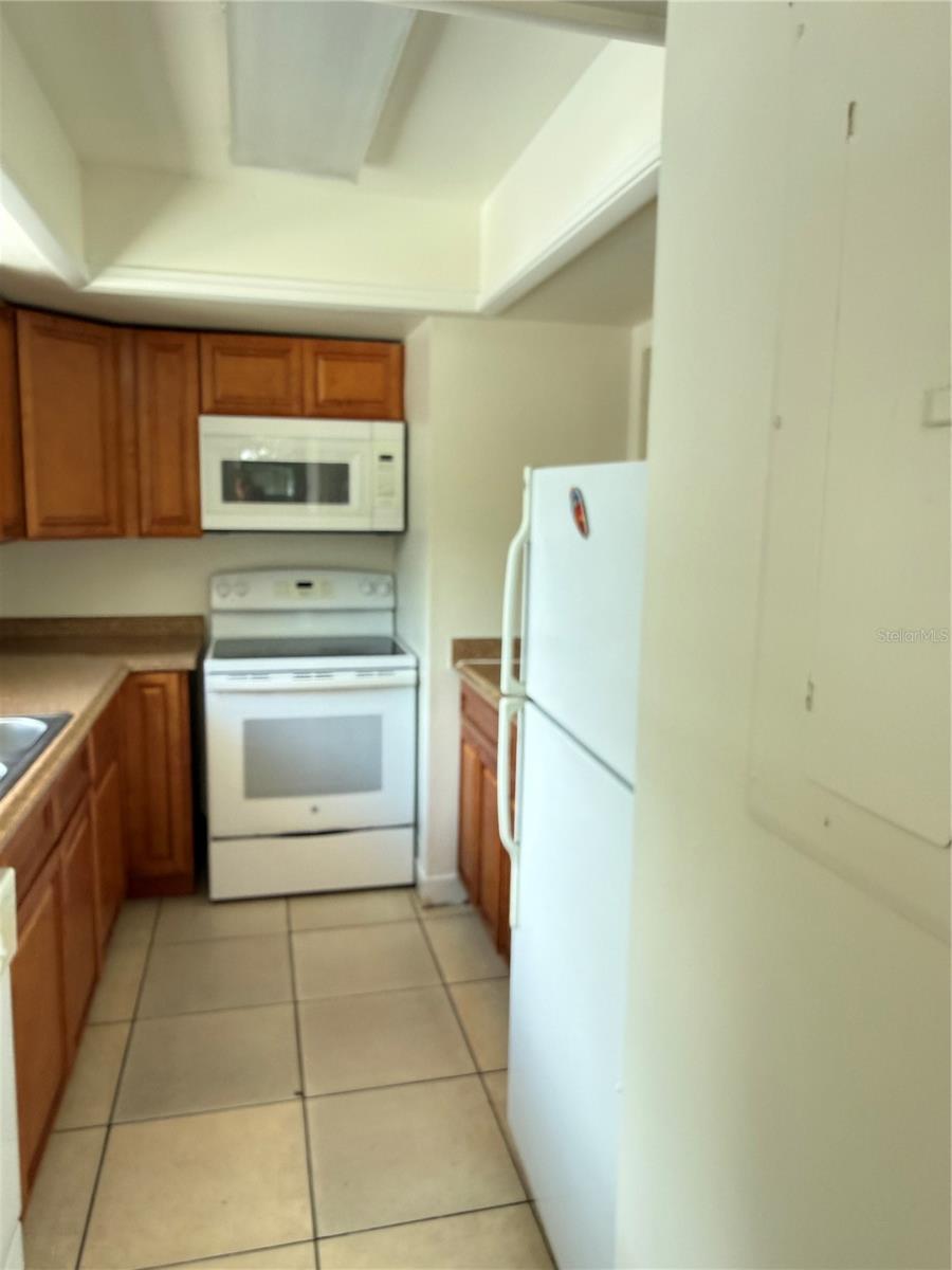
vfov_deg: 71.6
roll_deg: -1.6
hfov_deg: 56.8
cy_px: 635
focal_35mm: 24
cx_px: 476
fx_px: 880
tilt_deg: -4.3
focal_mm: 2.22
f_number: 2.2
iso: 400
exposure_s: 1/96
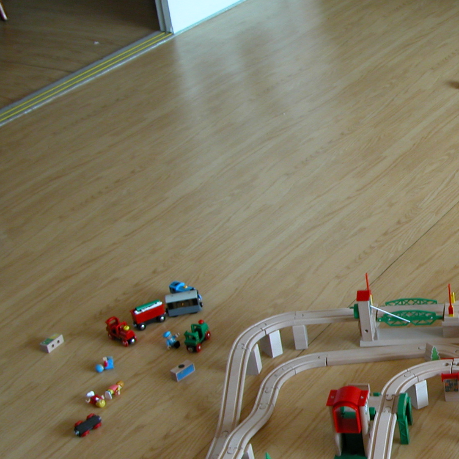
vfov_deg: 23.5
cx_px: 538
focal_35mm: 73
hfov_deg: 22.0
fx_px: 1095
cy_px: 313
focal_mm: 9.2
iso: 100
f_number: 2.8
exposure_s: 1/13.1
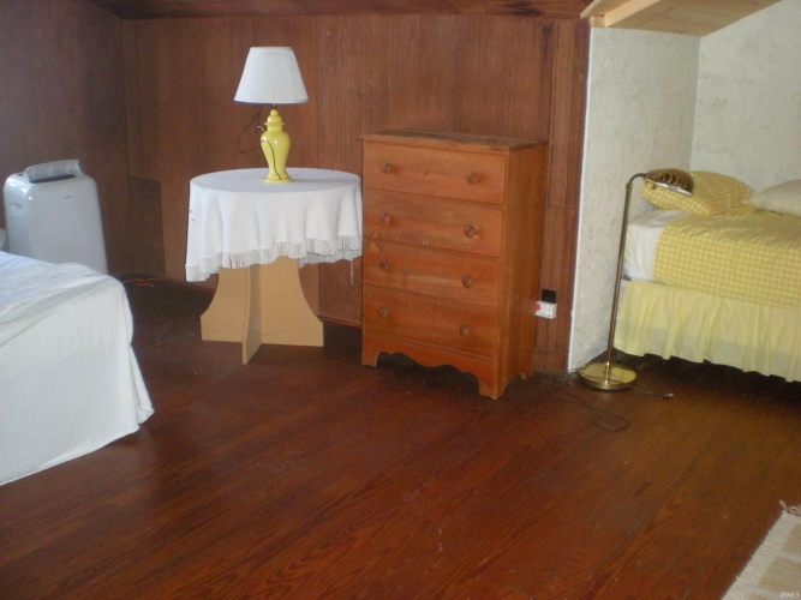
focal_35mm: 38
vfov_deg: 37.7
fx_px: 879
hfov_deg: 49.0
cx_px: 400
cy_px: 300
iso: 523
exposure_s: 1/60
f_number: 3.1
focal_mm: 6.3
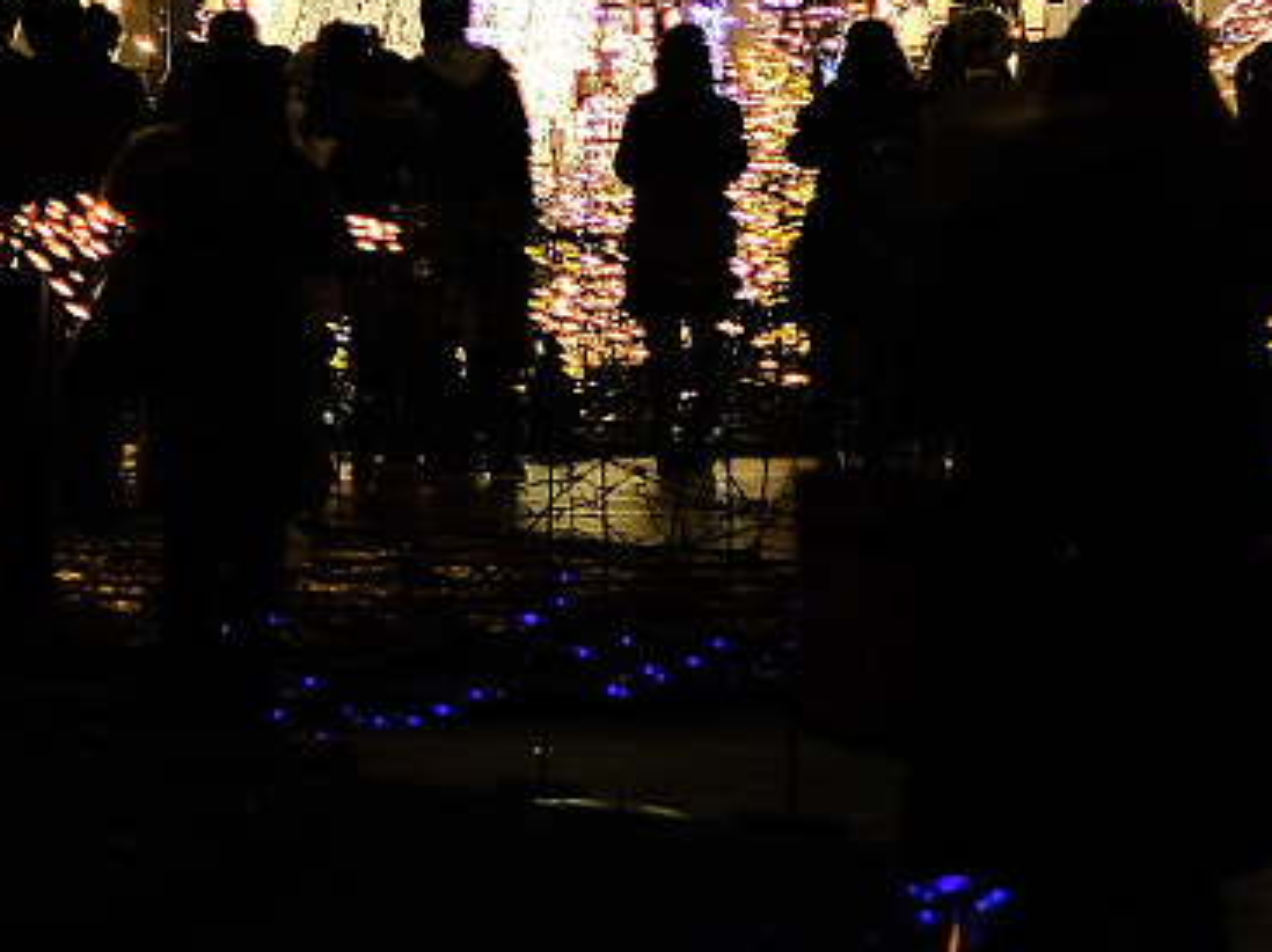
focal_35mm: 223
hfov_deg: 8.9
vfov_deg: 6.5
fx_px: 8189
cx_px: 803
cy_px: -891
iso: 800
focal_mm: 35
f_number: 1.4
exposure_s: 1/125
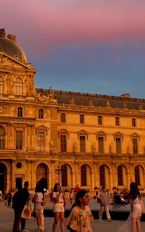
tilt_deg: +14.7
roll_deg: +0.3
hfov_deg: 15.5
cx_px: 68
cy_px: 50
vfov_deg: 24.3
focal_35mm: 84
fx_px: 531
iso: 125
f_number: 1.78
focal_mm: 6.76
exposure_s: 1/60
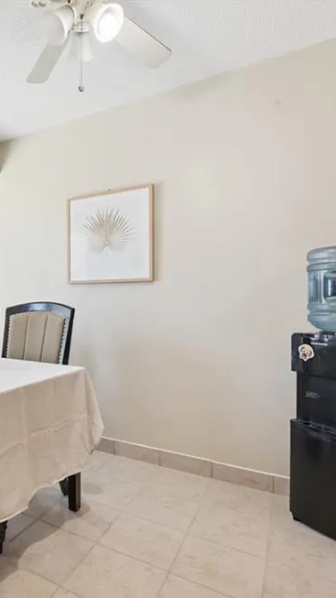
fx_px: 365
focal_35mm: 23
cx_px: 26
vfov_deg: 78.7
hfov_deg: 44.4
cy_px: 308
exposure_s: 1/30
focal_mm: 14
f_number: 11
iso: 200
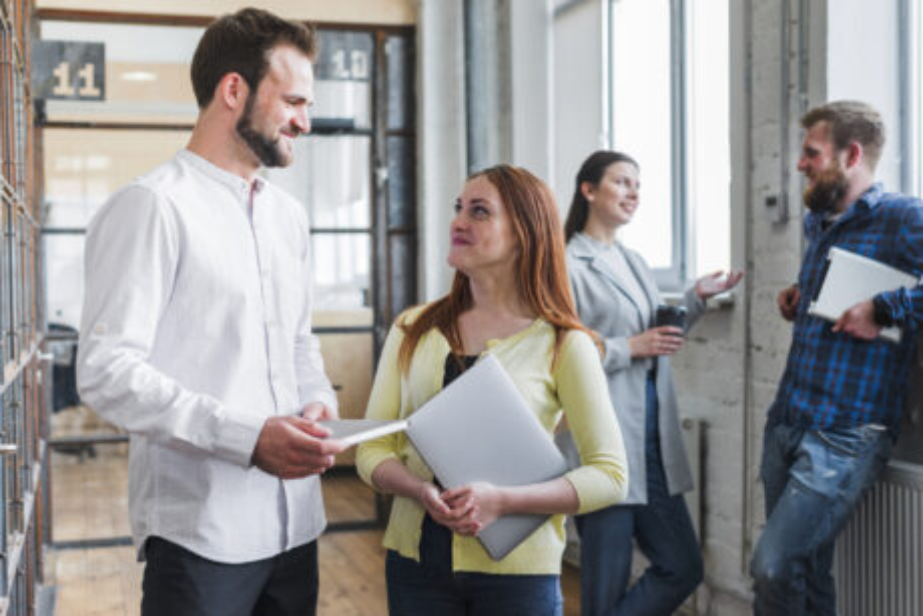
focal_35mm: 50
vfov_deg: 27.0
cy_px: 308
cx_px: 462
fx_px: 1282
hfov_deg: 39.6
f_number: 3.2
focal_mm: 50
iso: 500
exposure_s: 1/250
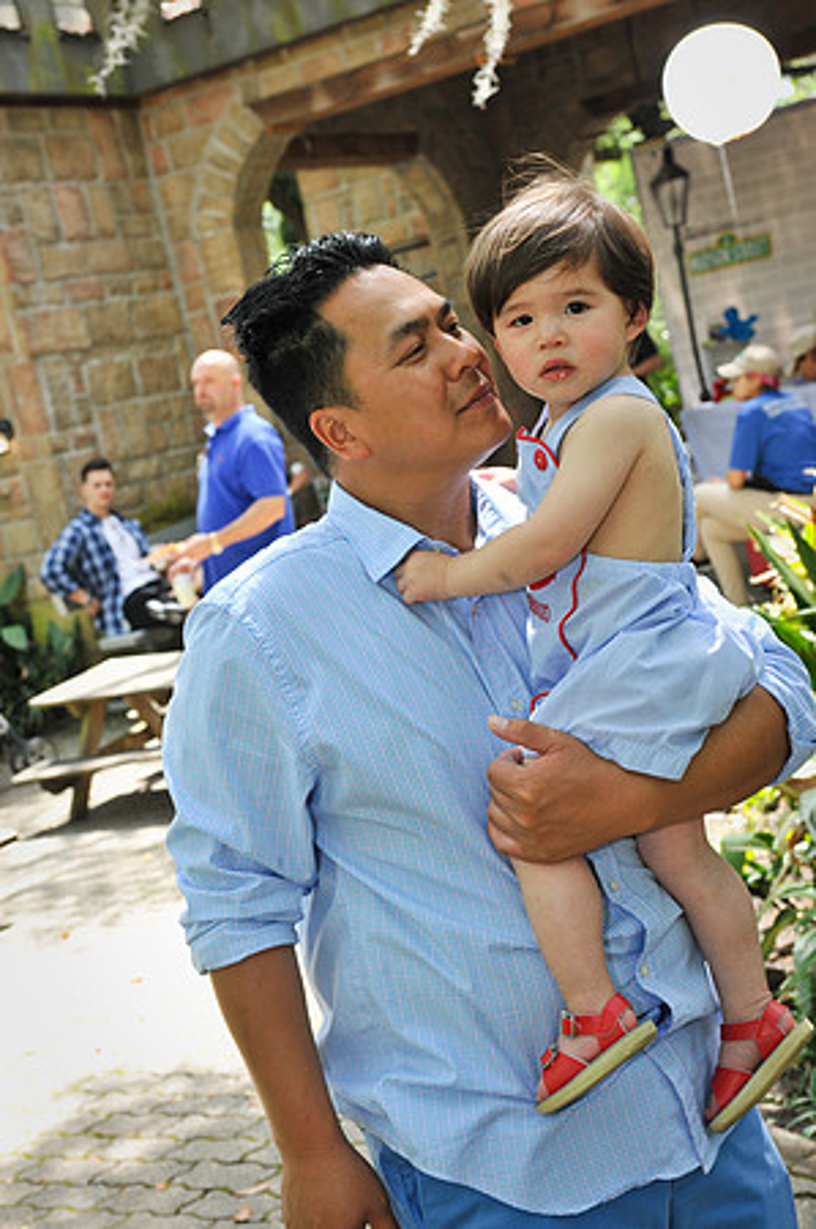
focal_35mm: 60
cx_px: 408
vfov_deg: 33.4
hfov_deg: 22.6
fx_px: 2045
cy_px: 614
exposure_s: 1/160
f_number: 8
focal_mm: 60
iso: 640
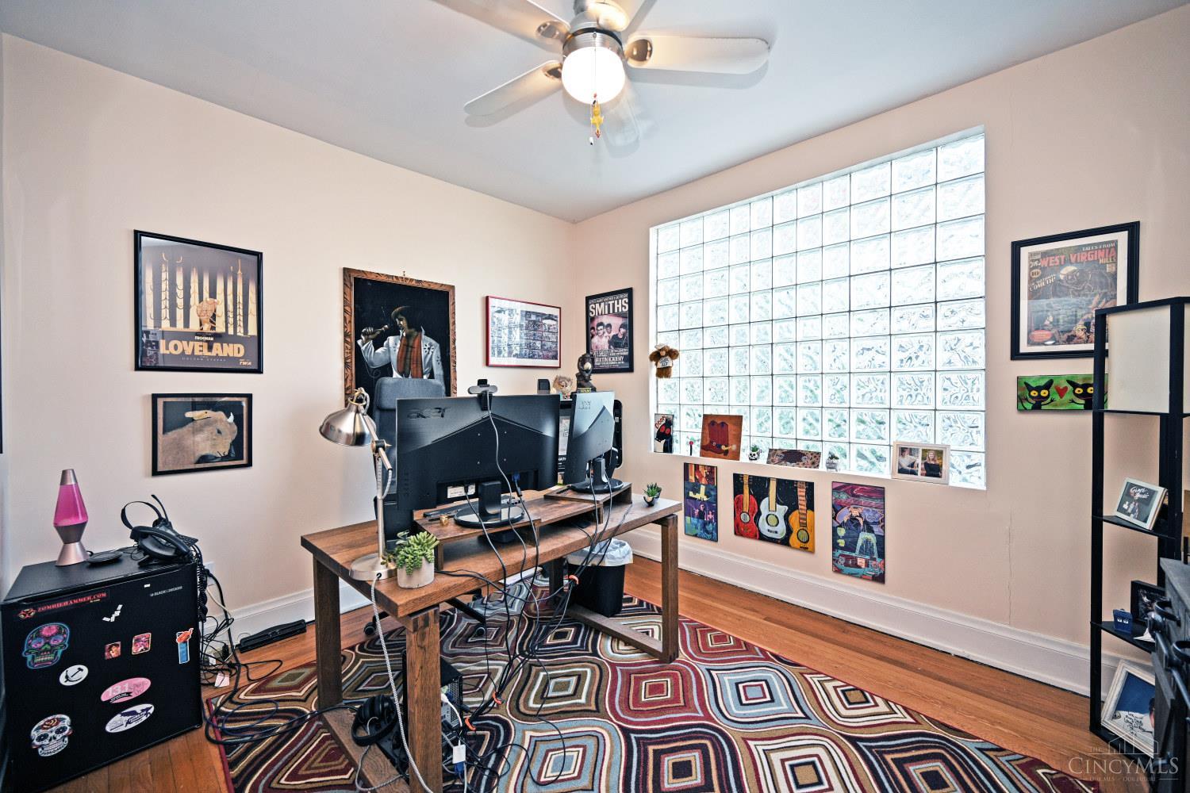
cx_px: 595
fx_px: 463
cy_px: 396
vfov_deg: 81.2
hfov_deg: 104.3
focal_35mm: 14
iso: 200
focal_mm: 14
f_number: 4.5
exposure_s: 1/60
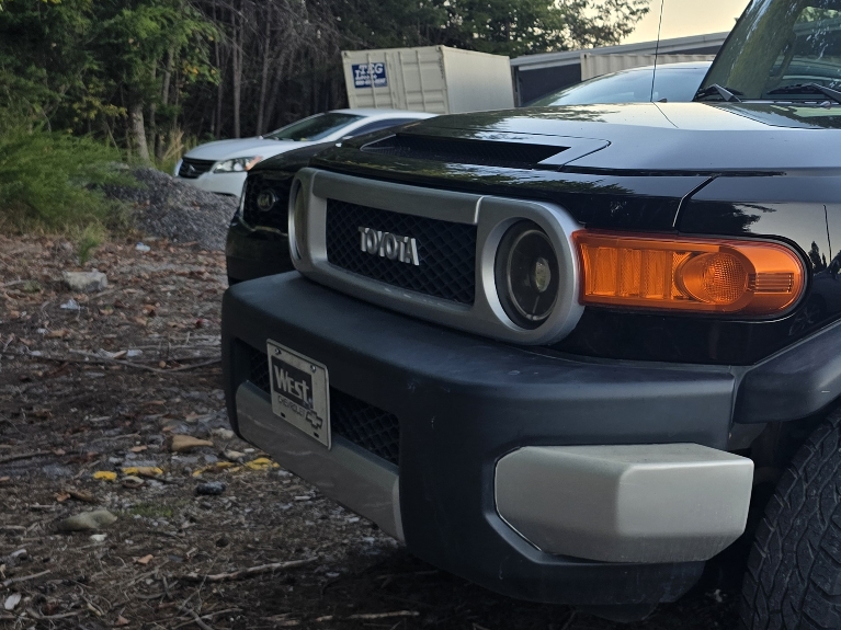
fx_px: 1166
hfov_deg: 36.3
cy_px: 289
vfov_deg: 30.2
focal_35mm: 48
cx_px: 808
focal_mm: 6.3
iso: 16
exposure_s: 1/182
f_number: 1.7
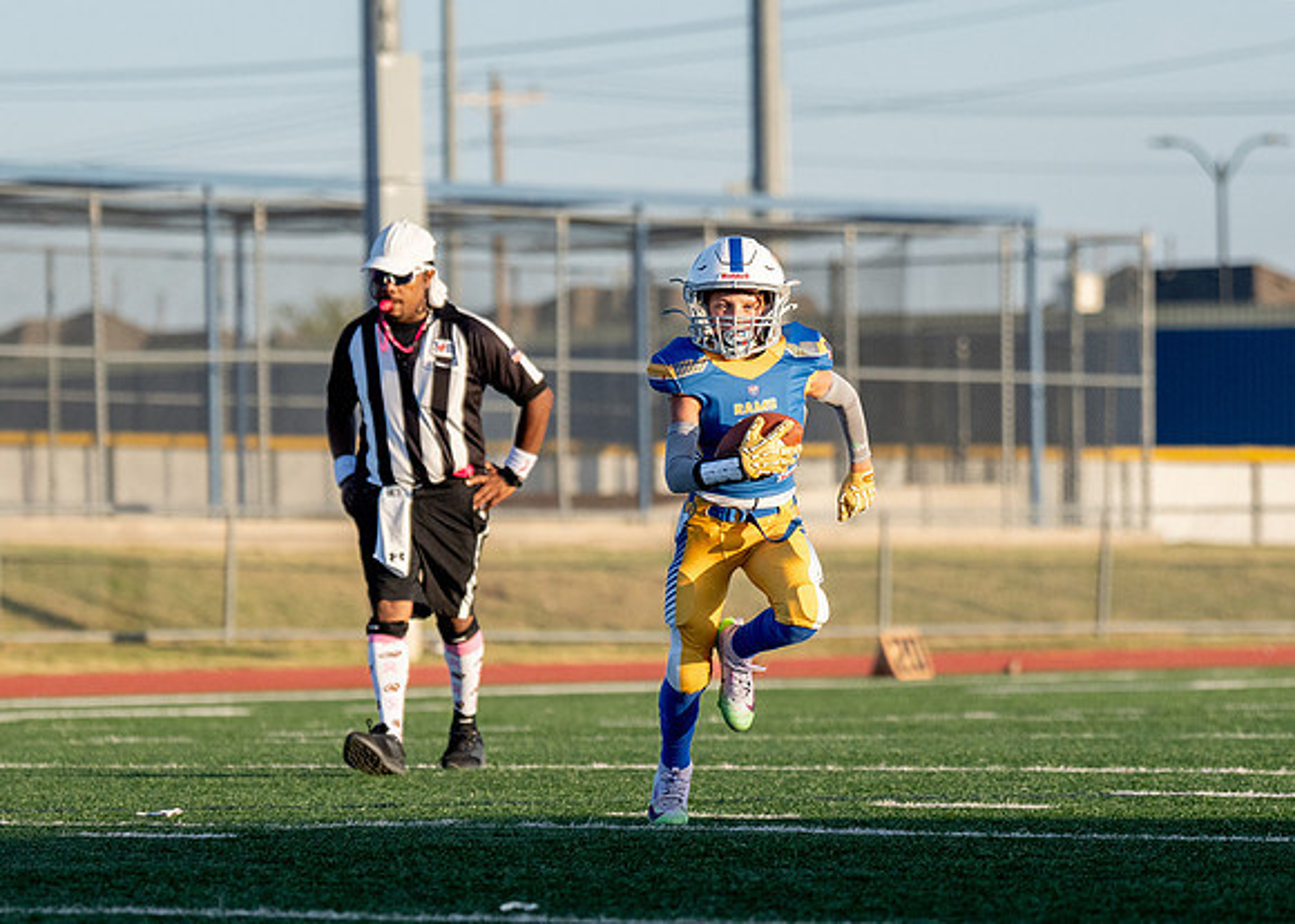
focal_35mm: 286
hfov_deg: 7.1
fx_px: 10503
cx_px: 652
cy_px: 500
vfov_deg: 5.0
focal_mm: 126
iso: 250
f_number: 2.8
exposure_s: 1/3200
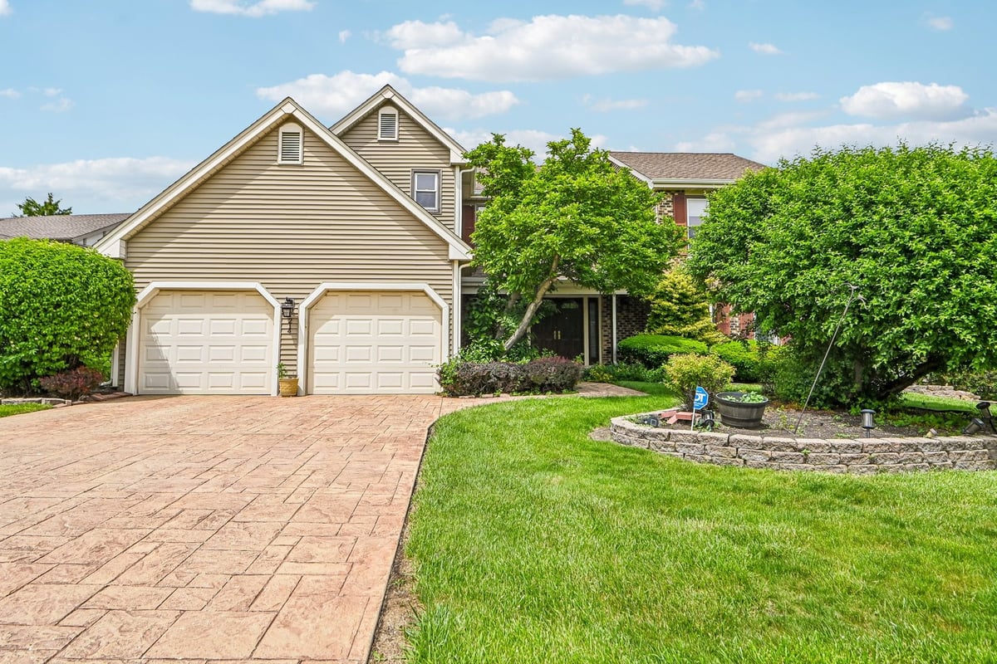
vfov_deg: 59.5
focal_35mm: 21
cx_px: 498
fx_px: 582
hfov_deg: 81.2
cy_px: 332
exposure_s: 1/400
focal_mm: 21
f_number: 13
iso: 400
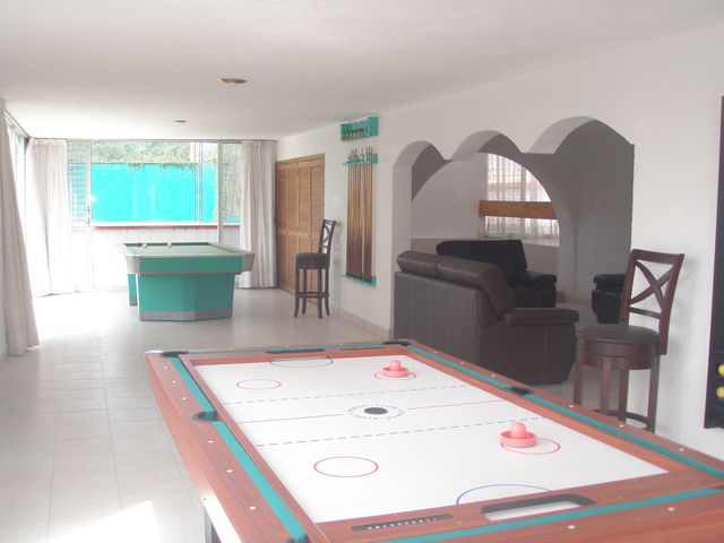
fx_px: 795
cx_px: 362
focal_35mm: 38
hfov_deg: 49.0
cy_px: 272
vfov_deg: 37.7
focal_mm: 6.7
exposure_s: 1/200
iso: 80
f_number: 3.5
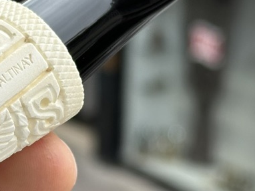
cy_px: 127
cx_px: -26
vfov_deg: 9.2
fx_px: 1185
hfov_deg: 12.1
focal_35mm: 161
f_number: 1.78
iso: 64
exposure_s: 1/501
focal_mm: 6.86
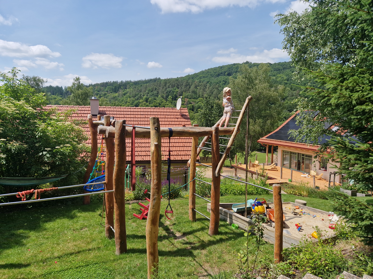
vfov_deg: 58.9
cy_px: 140
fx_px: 248
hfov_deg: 73.9
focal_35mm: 23
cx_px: 186
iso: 50
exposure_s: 1/1855
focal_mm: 5.4
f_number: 1.8
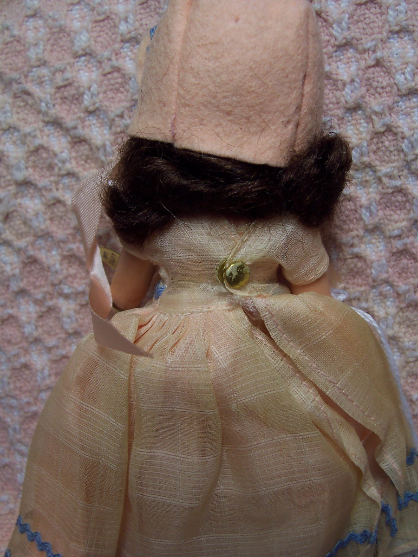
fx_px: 596
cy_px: 278
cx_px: 209
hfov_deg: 38.7
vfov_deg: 50.1
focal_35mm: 37
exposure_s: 1/90
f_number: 2.8
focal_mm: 5.6
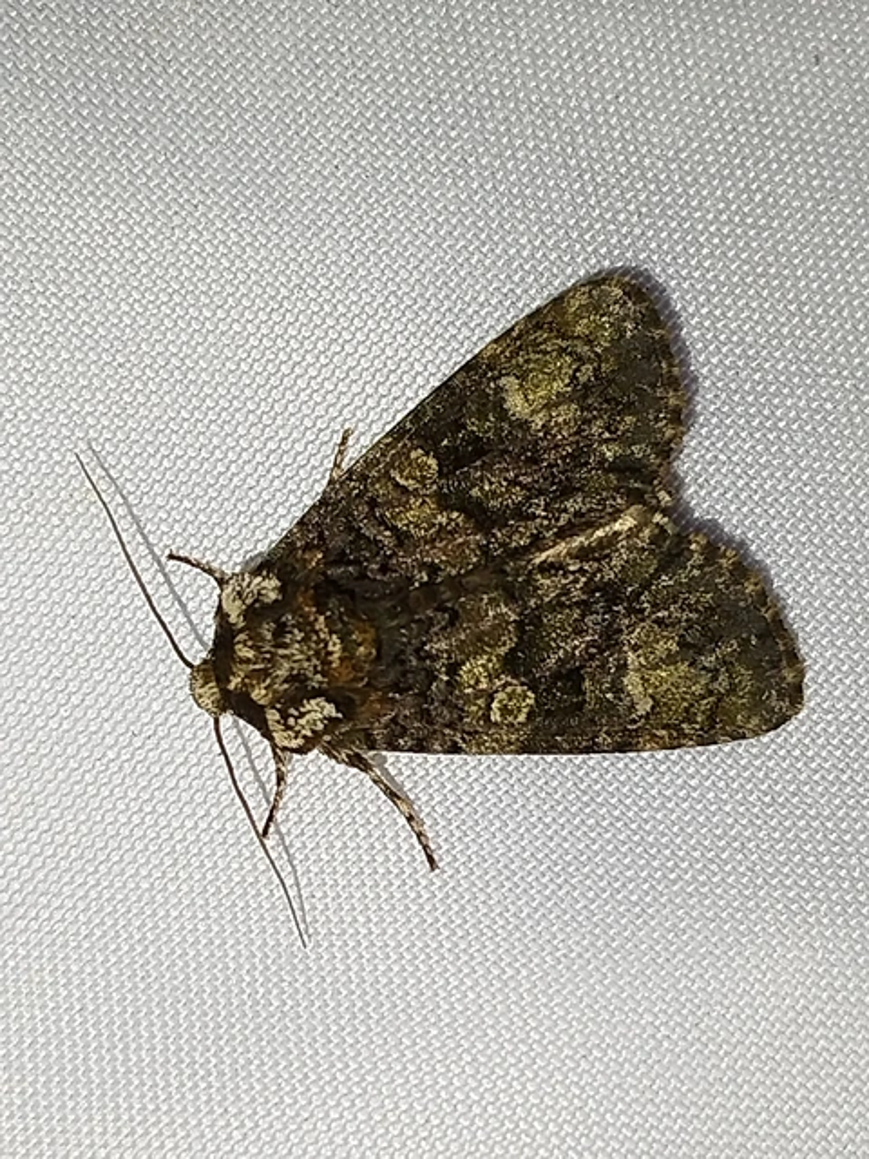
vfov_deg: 19.6
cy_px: 580
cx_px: 434
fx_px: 3347
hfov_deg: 14.8
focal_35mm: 100
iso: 64
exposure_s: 1/50
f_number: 1.7
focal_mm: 5.31
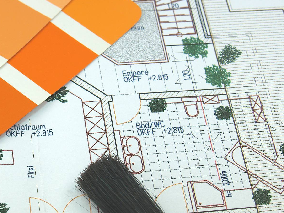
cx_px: 61
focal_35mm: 111
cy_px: 119
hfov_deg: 17.6
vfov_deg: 13.3
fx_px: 911
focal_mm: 33
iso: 100
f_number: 8
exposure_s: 1/125
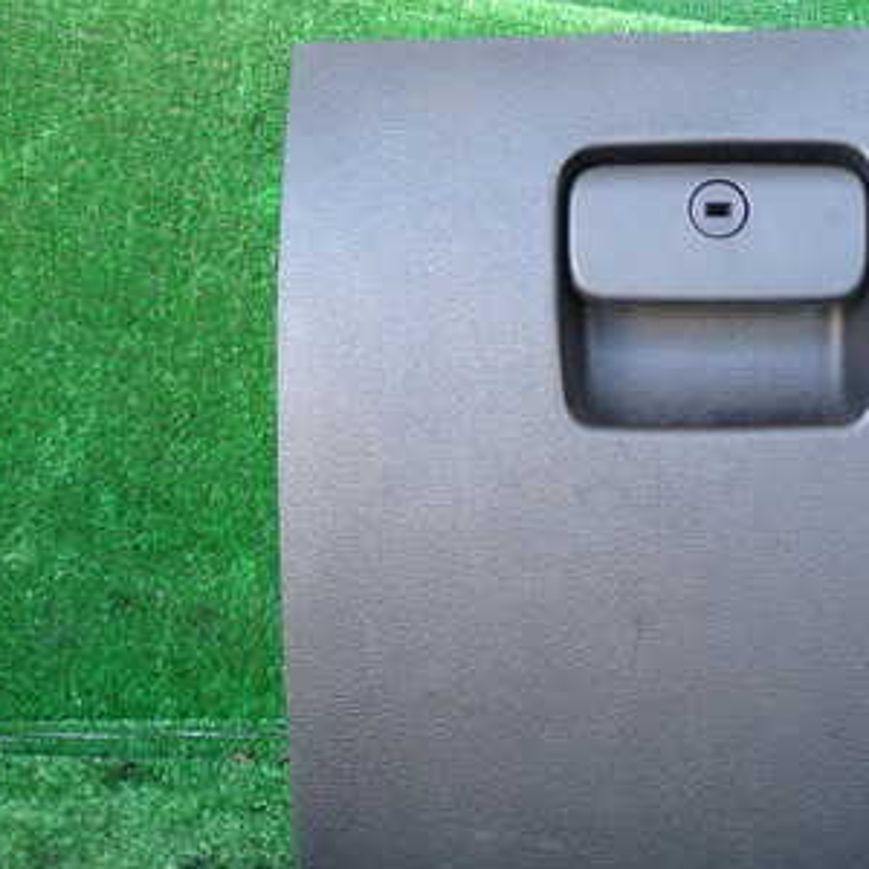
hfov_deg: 31.4
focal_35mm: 53
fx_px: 1505
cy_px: 440
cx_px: 695
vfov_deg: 32.2
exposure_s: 1/30
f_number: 2.3
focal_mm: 5.4
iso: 200
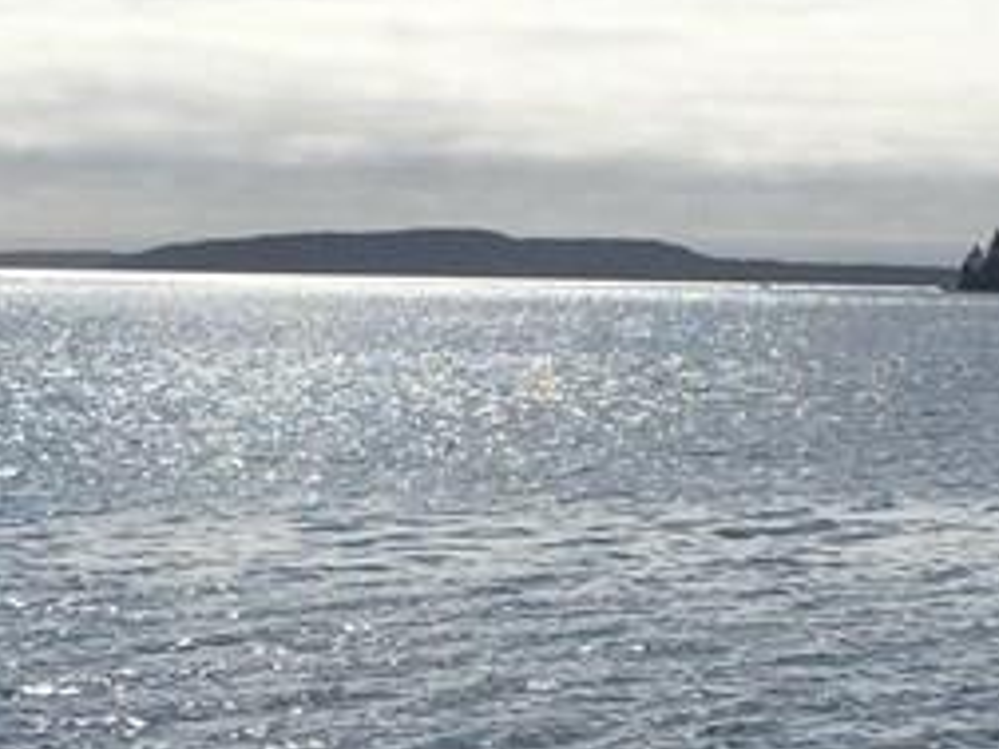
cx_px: 872
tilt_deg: -4.8
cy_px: 606
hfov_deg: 16.5
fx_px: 3405
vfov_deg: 12.5
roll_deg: -1.1
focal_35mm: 118
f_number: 2.2
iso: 32
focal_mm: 4.15
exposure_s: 1/7937
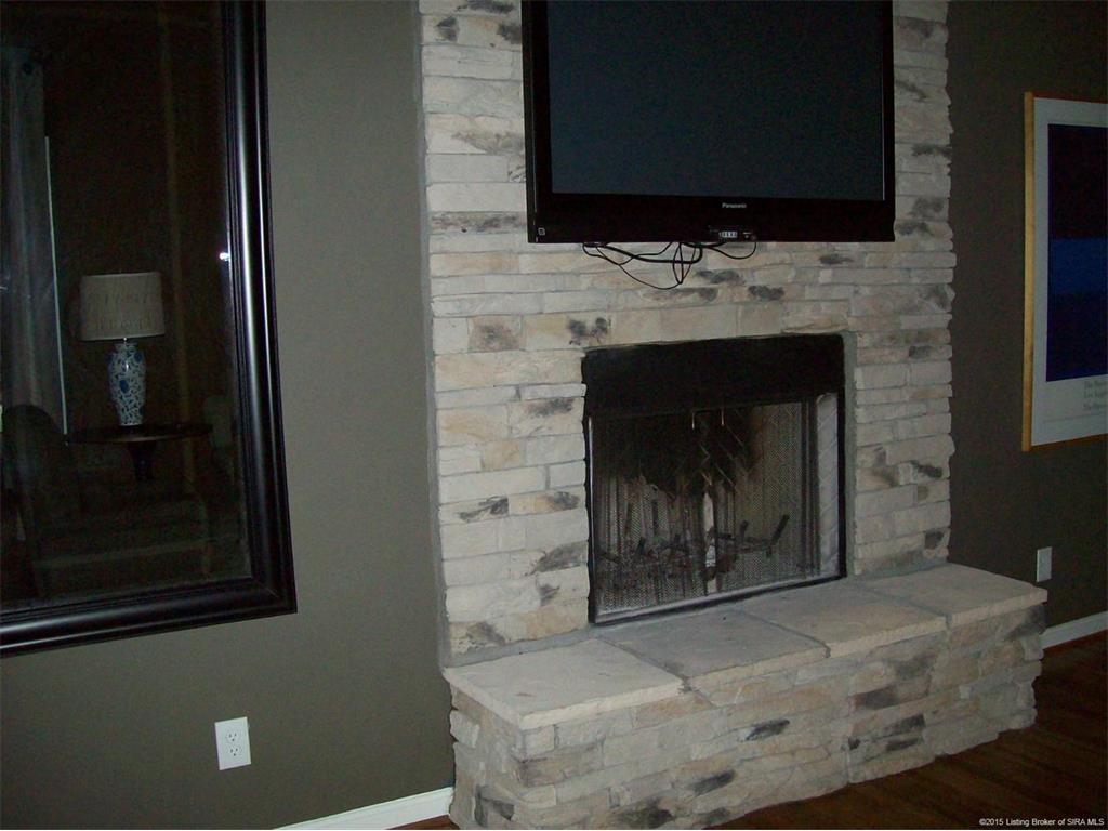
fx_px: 1152
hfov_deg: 51.4
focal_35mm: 36
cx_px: 554
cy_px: 416
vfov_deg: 39.7
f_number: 2.7
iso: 200
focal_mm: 6
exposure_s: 1/64
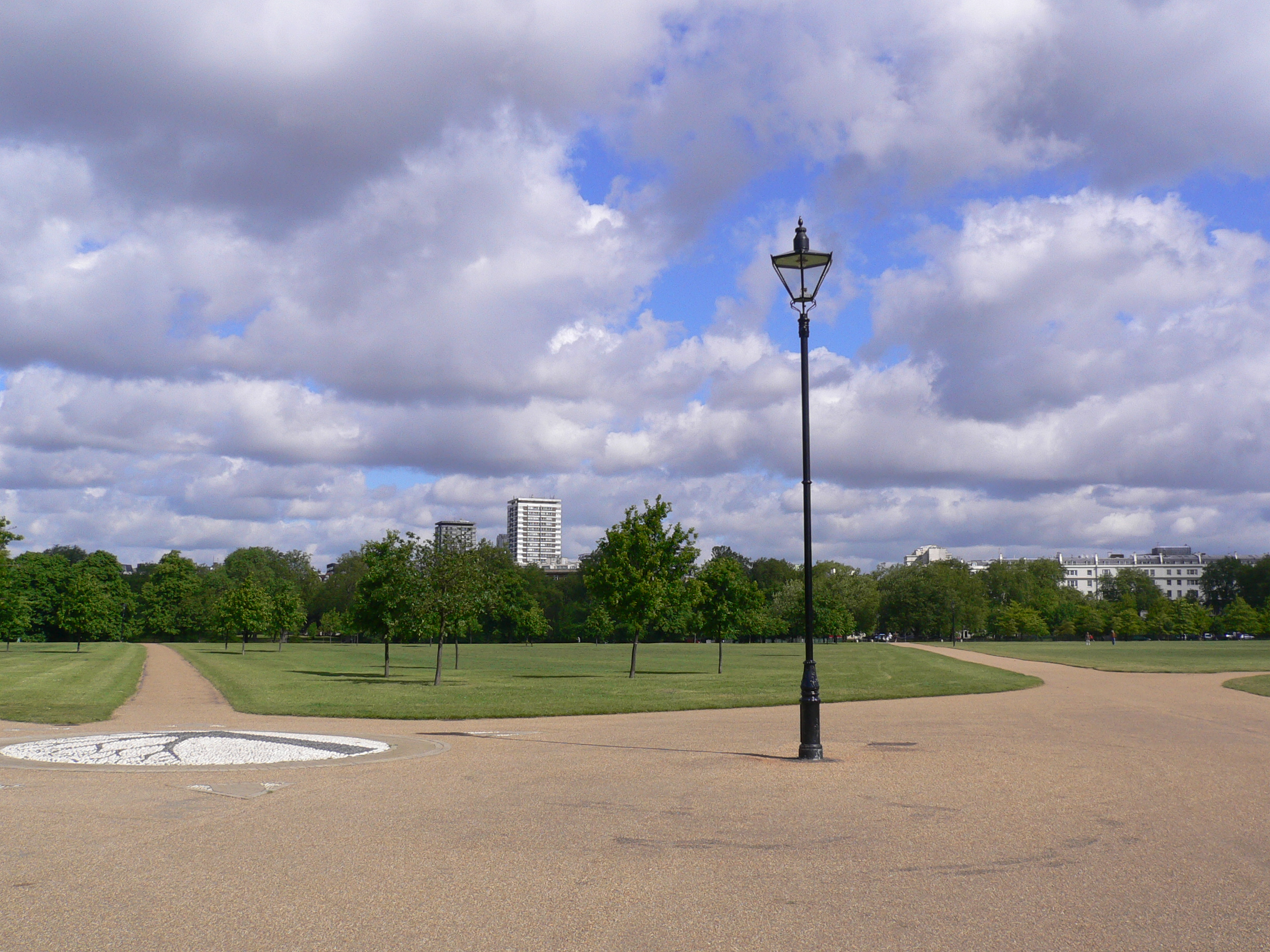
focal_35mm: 37
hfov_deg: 50.1
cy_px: 490
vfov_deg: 38.7
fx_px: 1357
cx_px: 660
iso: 80
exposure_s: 1/500
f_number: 5.6
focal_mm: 5.8
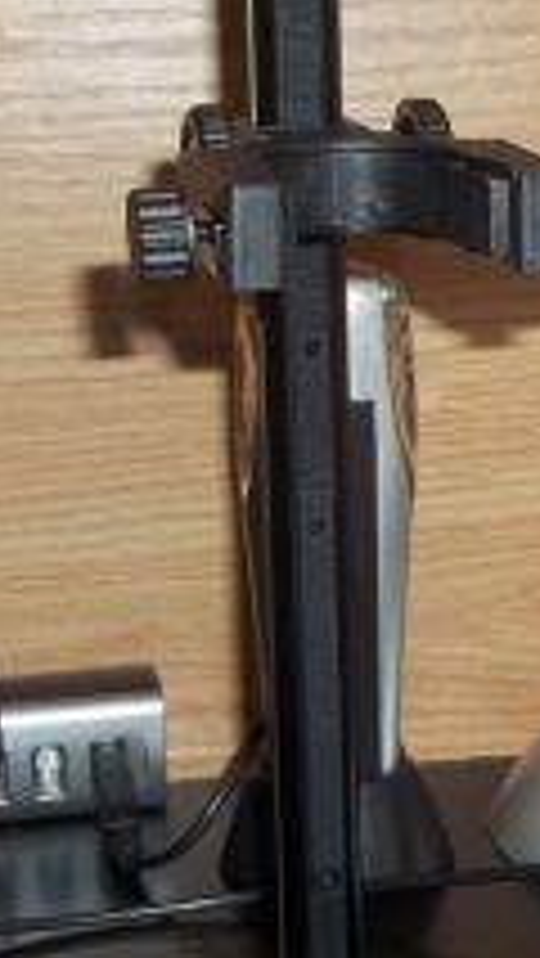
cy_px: 607
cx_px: 616
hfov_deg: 12.1
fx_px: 2492
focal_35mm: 98
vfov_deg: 21.7
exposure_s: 1/30
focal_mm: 5.7
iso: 64
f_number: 2.9
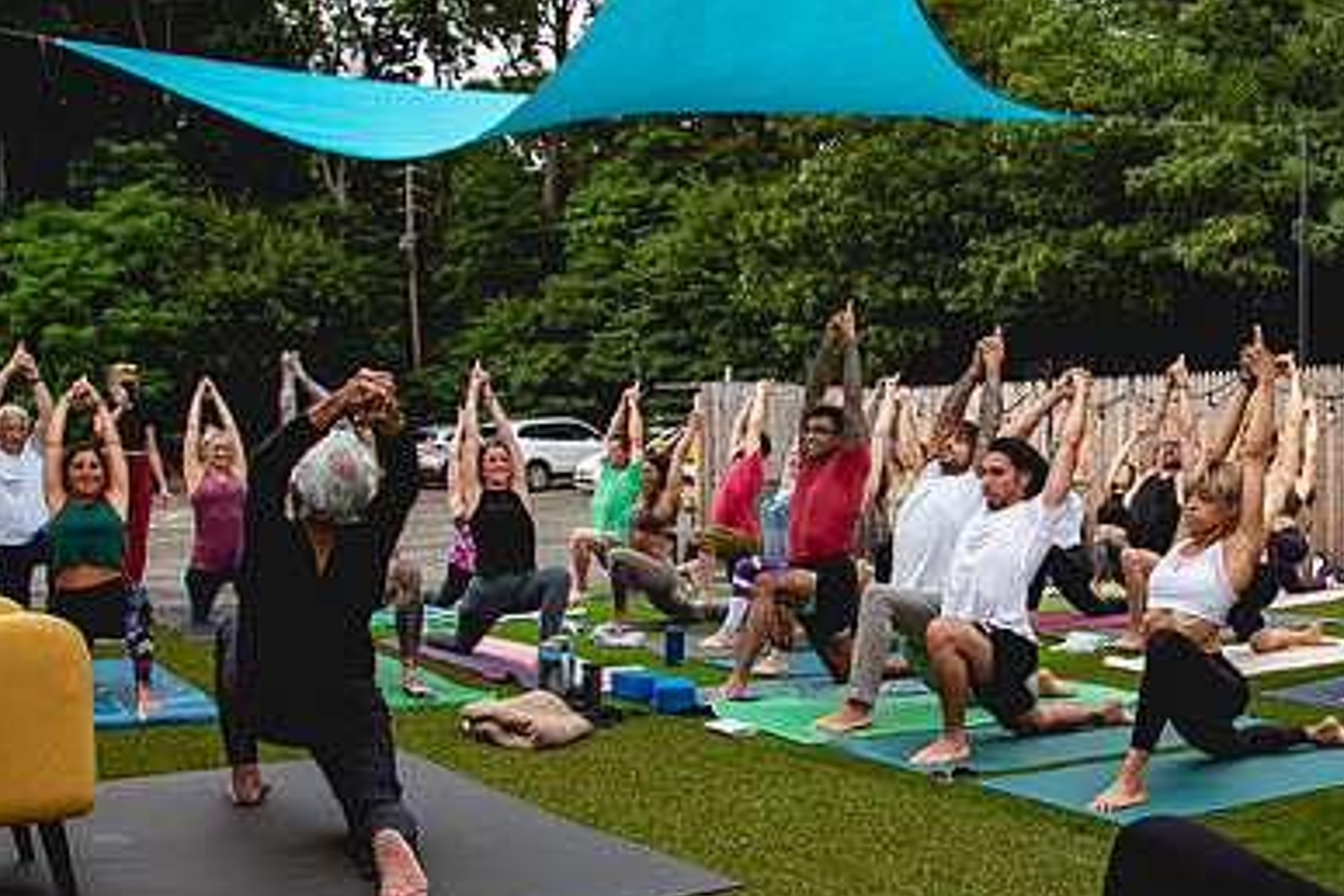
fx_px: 1344
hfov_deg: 52.7
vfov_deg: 36.7
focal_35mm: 36
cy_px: 554
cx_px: 823
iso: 200
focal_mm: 24
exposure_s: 1/160
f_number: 5
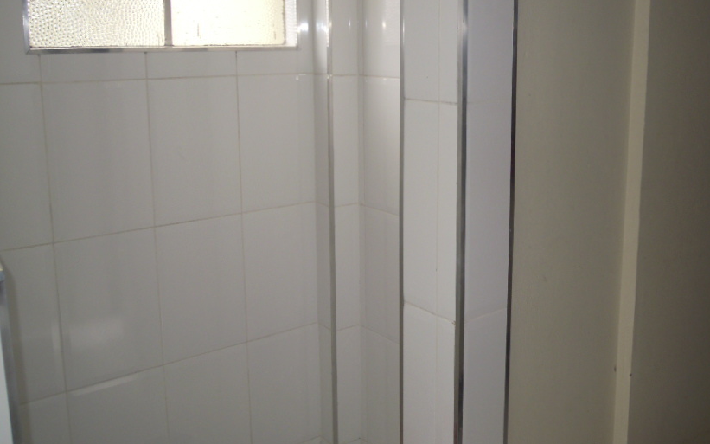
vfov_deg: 34.1
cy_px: 151
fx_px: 716
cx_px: 400
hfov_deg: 52.6
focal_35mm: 37
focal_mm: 5
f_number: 2.7
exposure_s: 1/320
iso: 100
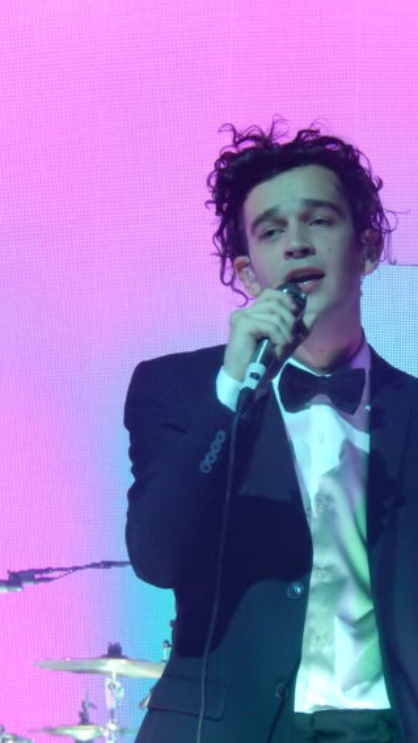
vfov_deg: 10.6
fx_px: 3999
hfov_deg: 6.0
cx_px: 265
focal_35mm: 203
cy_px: 370
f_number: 5.7
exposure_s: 1/50
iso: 1600
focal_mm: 33.3
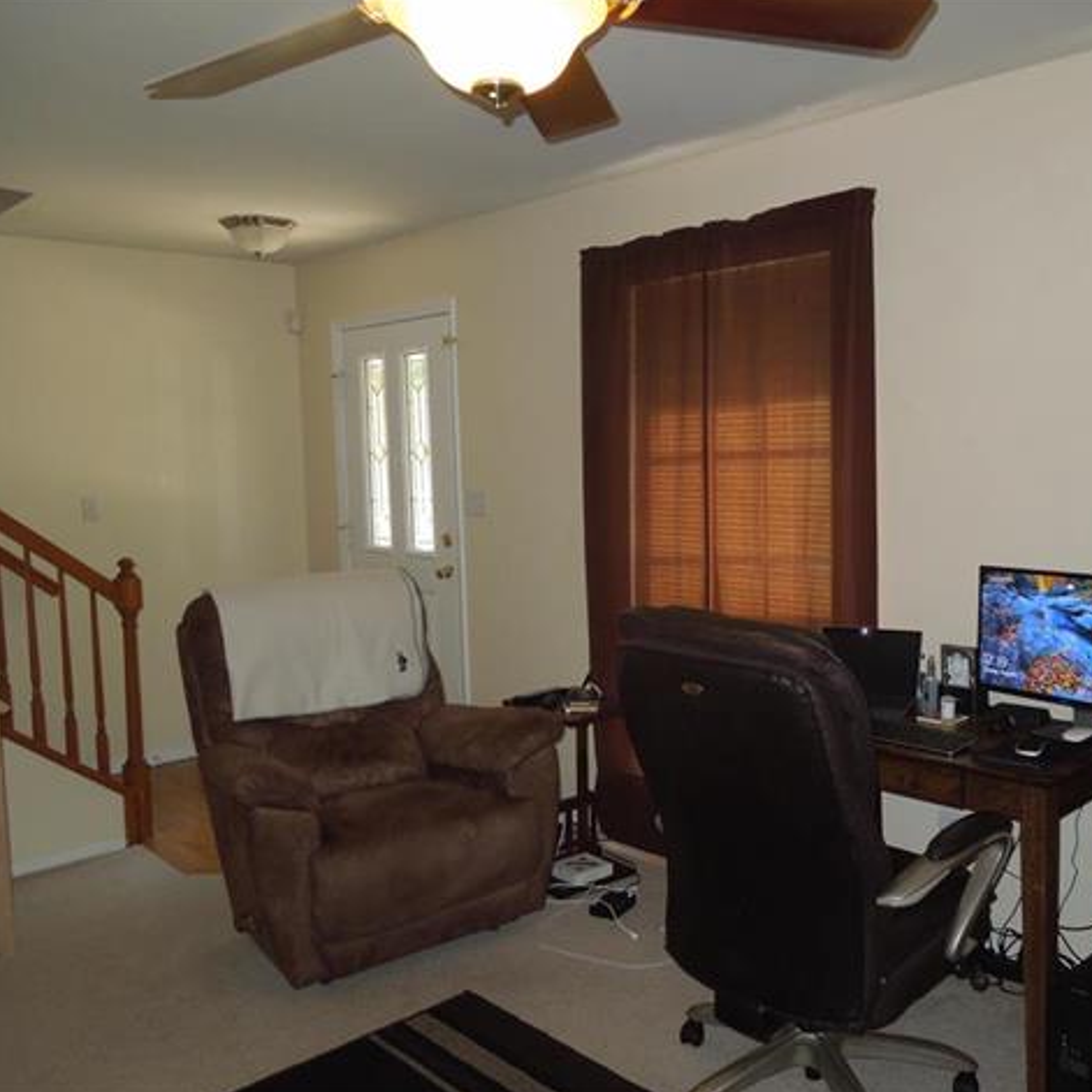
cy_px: 545
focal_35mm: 30
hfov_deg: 53.7
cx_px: 645
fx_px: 1071
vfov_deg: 54.0
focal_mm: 4.5
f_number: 3.3
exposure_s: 1/30
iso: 250
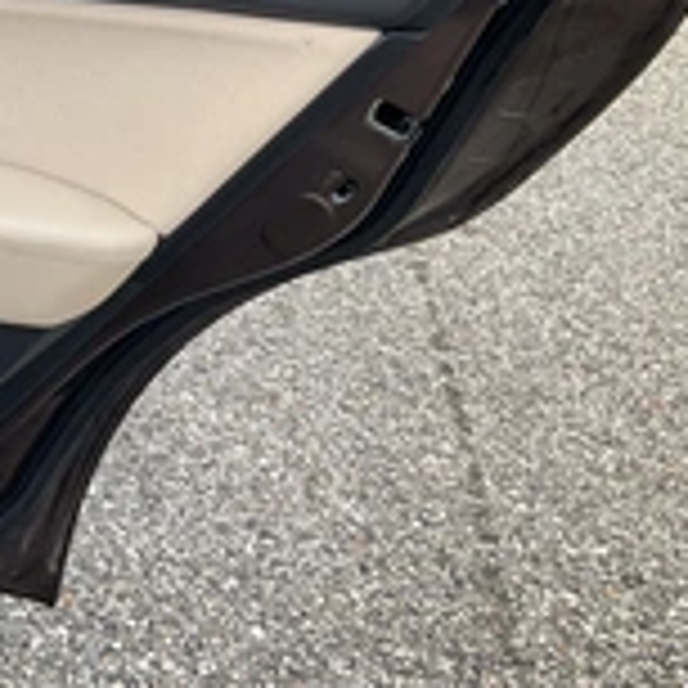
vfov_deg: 24.7
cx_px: -54
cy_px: 22
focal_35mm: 67
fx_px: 1507
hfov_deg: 24.2
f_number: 1.8
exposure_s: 1/199
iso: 20
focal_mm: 3
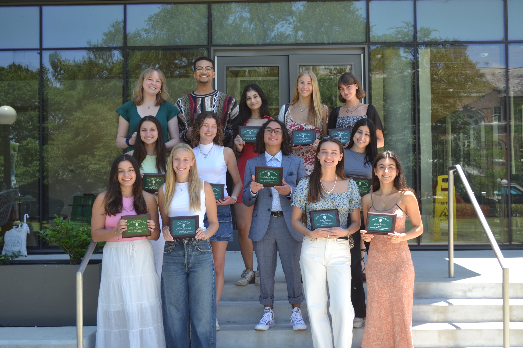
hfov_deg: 35.1
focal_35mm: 57
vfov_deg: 23.8
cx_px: 262
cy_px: 174
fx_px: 828
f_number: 5.6
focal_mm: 38
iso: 110
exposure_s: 1/125
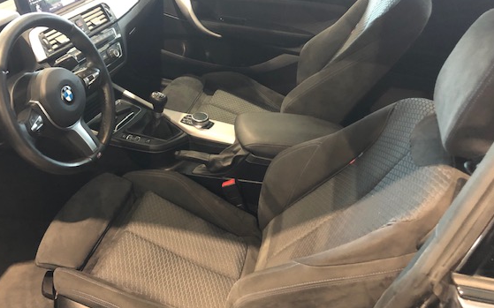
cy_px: 154
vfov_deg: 37.2
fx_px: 458
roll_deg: -3.2
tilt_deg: -36.9
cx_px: 217
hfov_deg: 56.6
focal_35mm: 34
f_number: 1.8
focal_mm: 3.99
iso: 100
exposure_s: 1/6
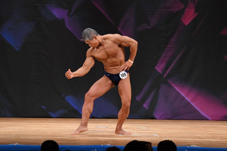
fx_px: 1702
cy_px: 76
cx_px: 114
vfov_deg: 5.1
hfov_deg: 7.6
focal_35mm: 270
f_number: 5.6
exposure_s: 1/400
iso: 3200
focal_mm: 180
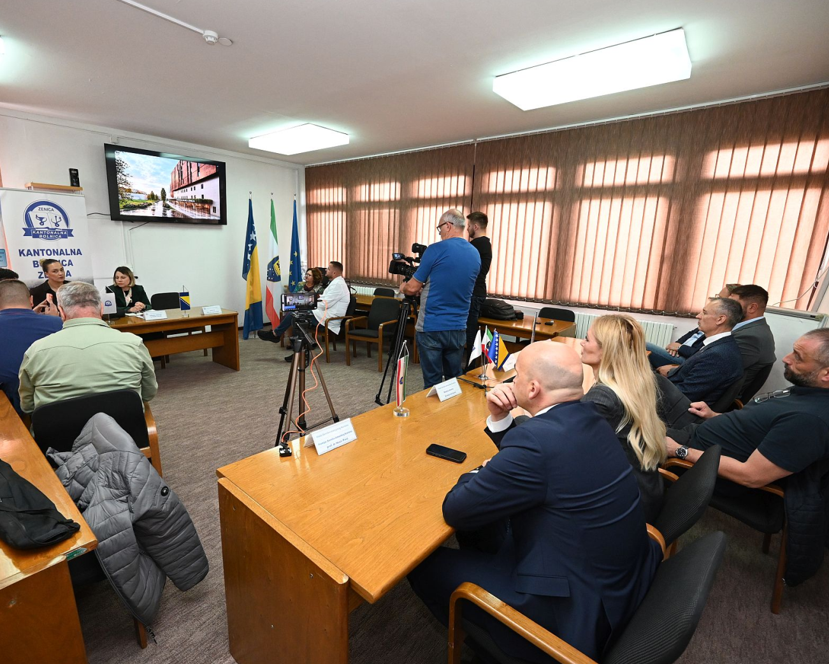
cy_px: 333
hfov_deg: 96.6
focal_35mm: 15
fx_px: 368
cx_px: 382
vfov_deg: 84.0
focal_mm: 9
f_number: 3.2
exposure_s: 1/160
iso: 1250
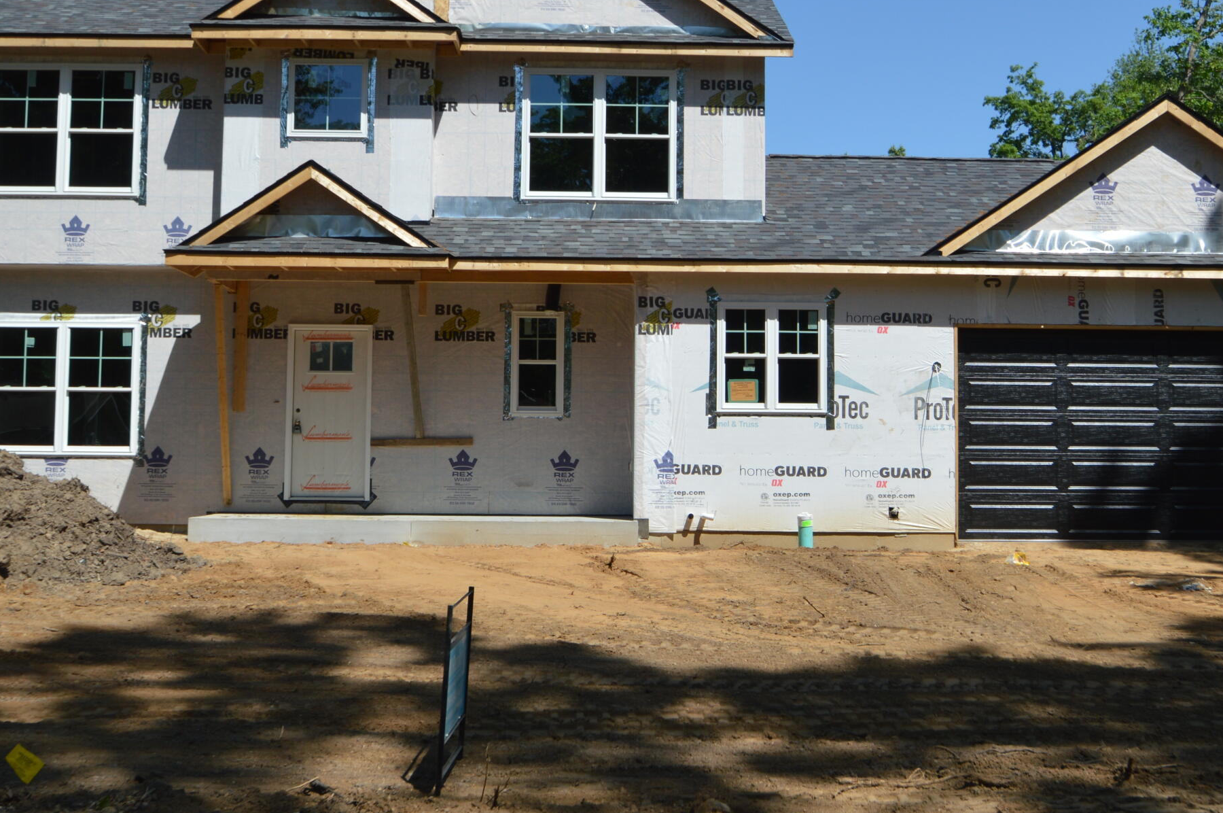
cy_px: 375
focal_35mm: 45
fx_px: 1527
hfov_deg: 43.4
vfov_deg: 29.8
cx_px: 734
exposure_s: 1/250
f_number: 8
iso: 100
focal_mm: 18
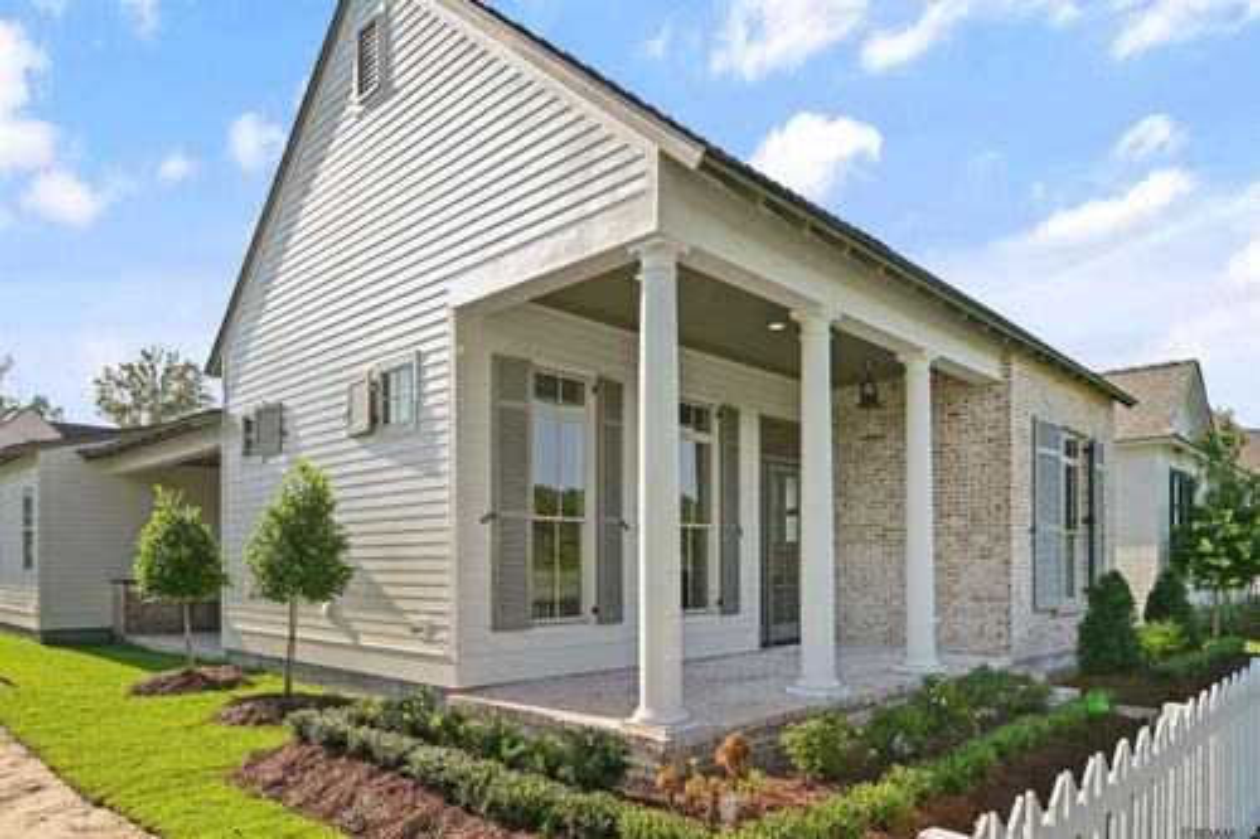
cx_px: 630
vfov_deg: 58.3
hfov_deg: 79.9
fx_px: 752
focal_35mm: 22
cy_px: 420
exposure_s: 1/160
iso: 200
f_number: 10
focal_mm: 21.5
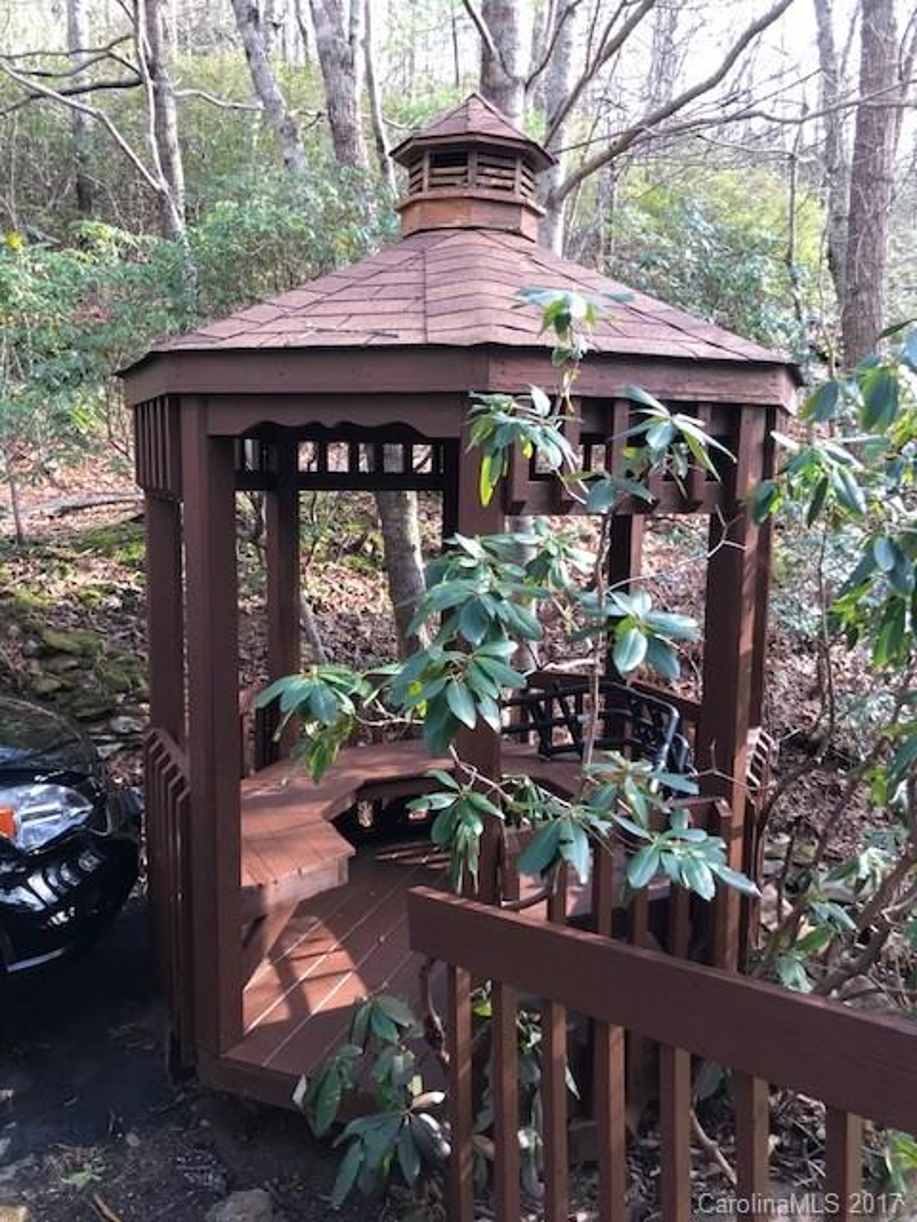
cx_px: 458
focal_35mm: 28
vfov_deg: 63.4
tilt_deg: -6.0
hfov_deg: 49.7
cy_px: 611
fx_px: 989
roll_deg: +2.4
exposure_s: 1/125
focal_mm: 3.99
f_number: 1.8
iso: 32
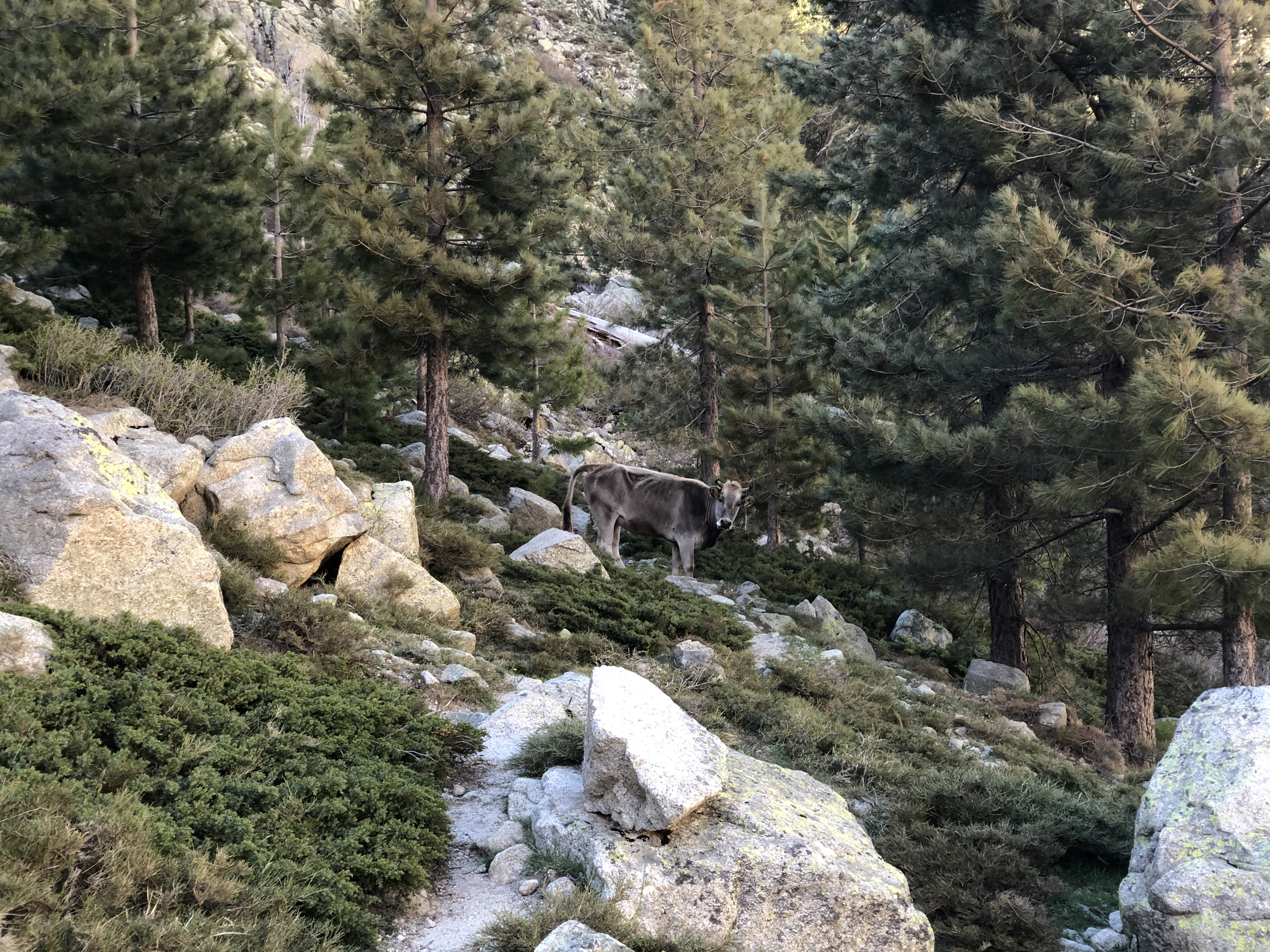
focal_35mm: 52
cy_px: 476
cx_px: 635
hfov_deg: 36.8
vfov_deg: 28.0
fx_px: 1908
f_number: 2.4
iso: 32
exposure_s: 1/60
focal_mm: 6
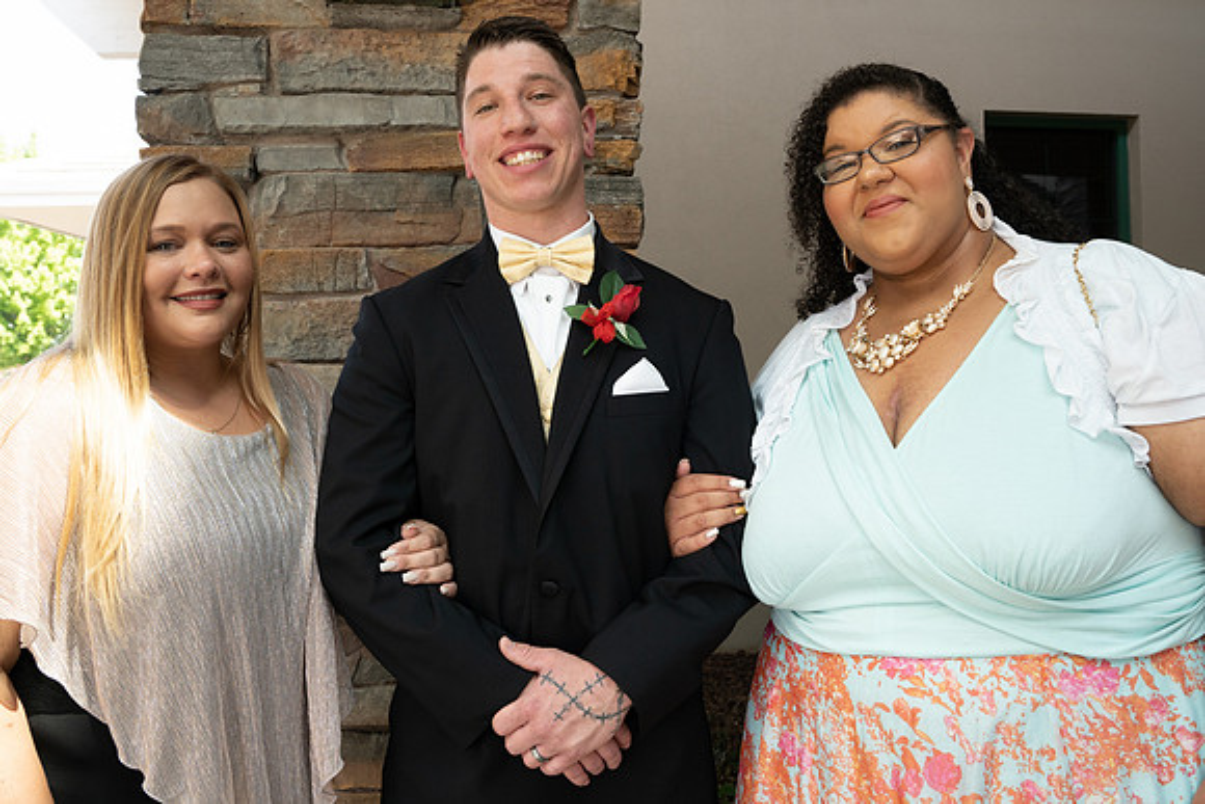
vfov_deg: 45.0
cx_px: 646
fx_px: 969
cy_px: 379
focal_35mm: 29
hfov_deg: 63.7
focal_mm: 24
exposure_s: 1/160
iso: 400
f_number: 6.3
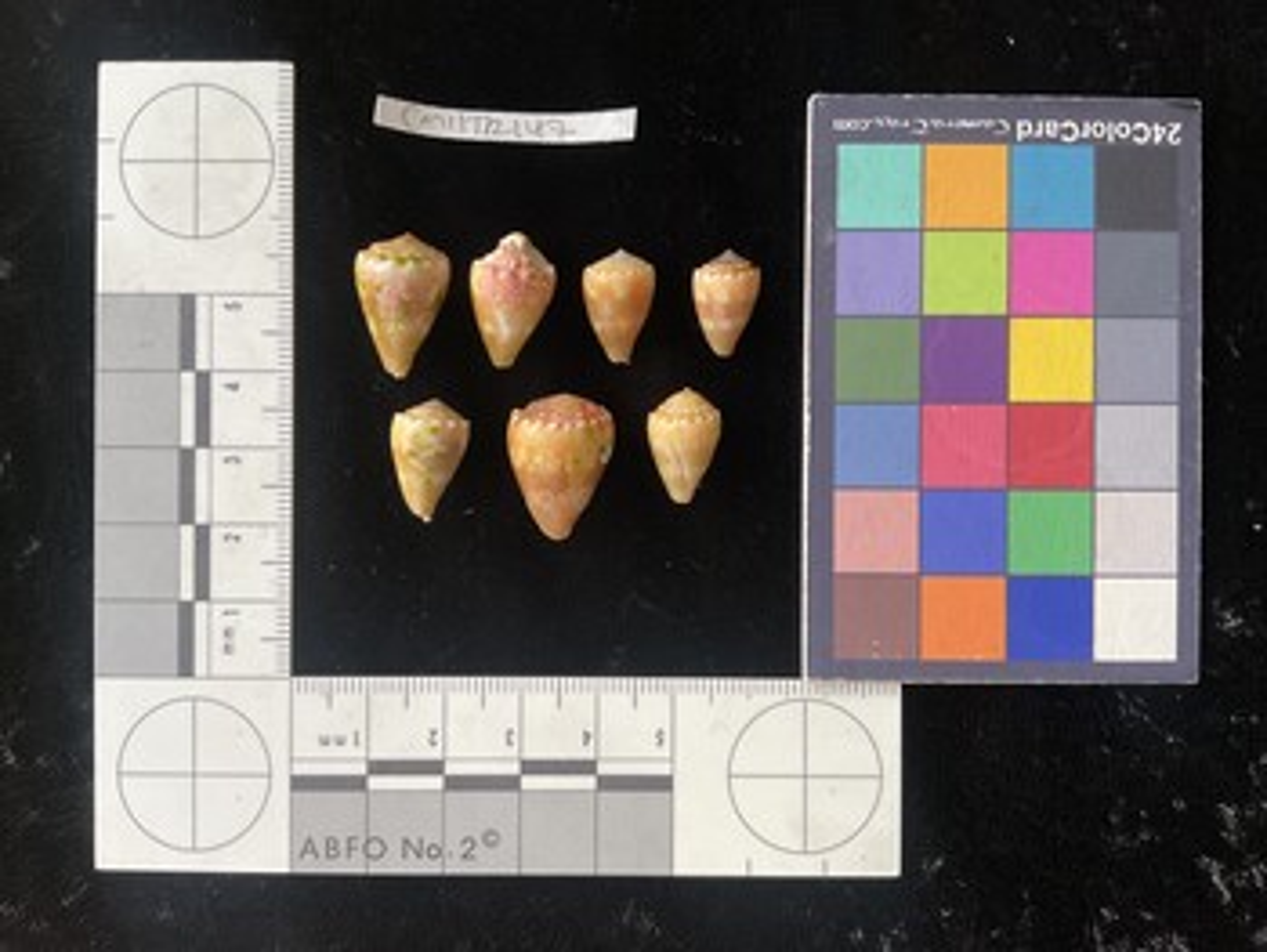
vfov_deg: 48.3
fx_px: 1062
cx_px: 634
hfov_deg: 61.6
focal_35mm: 29
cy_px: 476
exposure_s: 1/60
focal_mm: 3
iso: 100
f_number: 1.8
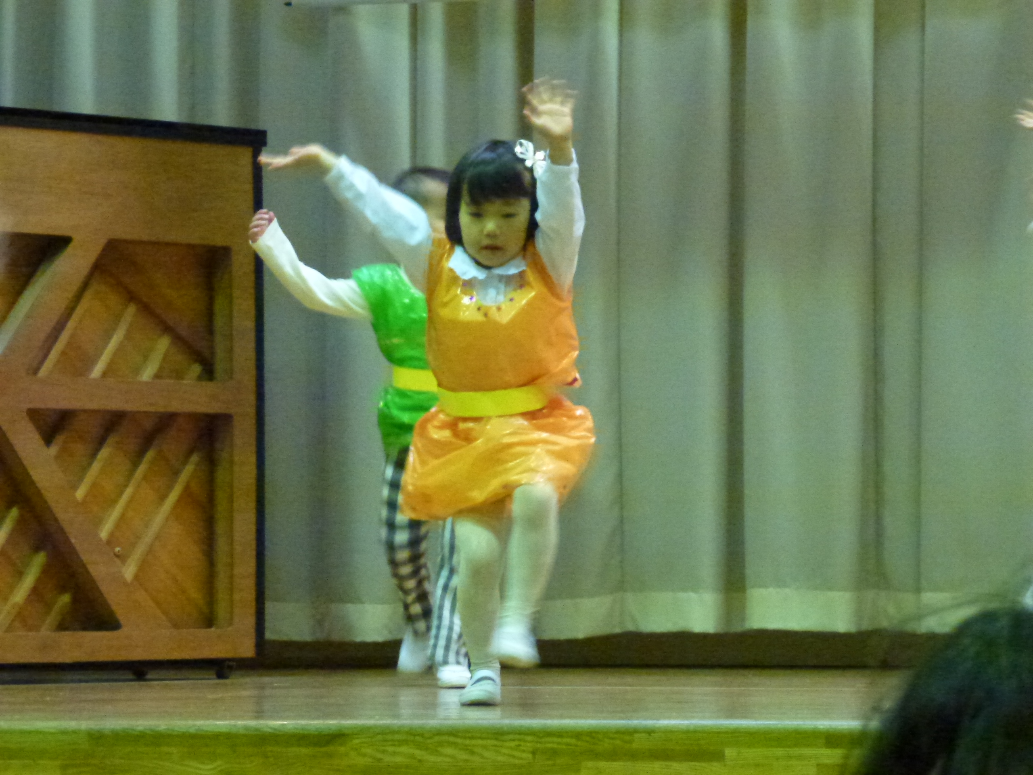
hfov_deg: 13.9
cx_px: 516
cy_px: 388
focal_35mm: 142
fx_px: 4238
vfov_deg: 10.4
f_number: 5.3
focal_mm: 25.5
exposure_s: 1/30
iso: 1600
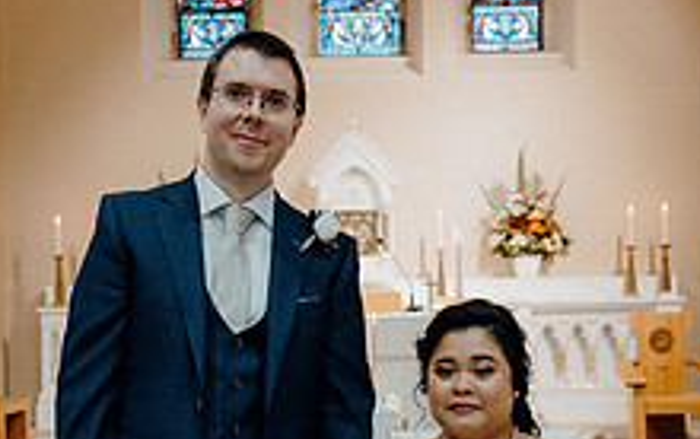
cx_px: 360
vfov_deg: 24.6
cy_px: 340
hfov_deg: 38.8
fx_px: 993
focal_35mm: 52
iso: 2500
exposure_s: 1/160
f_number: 3.5
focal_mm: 25
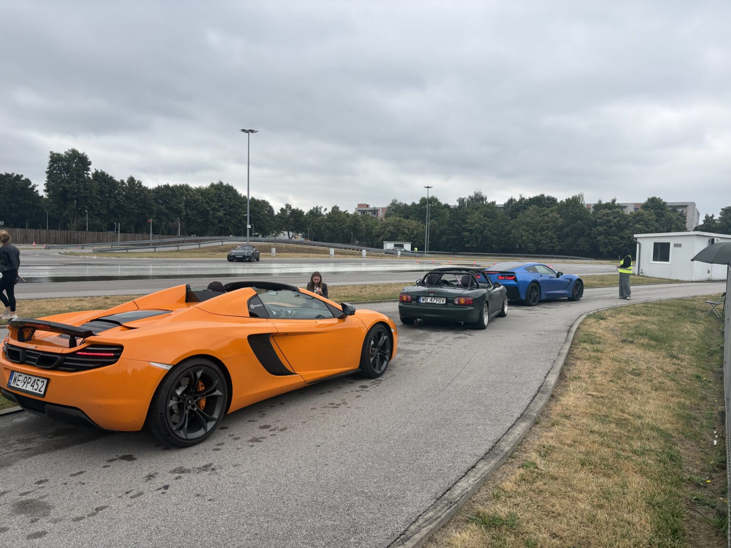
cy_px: 274
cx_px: 366
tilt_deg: -3.6
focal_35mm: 26
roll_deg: -1.4
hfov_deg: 67.3
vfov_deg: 53.1
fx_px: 549
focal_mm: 5.96
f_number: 1.6
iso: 50
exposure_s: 1/1311
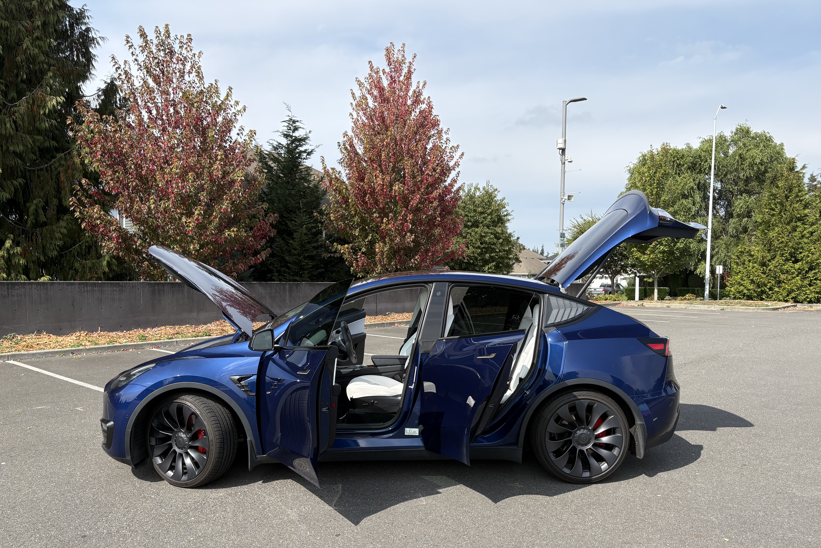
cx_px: 418
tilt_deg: -2.9
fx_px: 639
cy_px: 313
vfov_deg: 46.3
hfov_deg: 65.5
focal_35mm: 28
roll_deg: -1.2
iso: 50
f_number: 1.6
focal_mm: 5.96
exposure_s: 1/2538
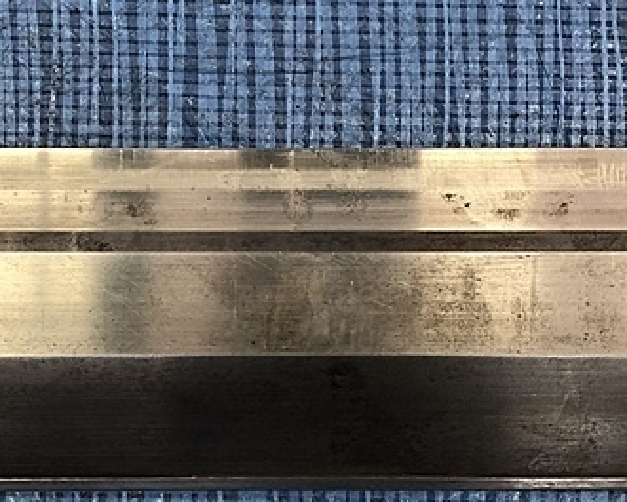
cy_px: 276
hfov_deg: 35.2
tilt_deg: -86.7
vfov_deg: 28.6
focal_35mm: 53
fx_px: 984
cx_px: 249
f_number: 1.8
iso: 40
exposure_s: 1/30
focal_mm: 3.99
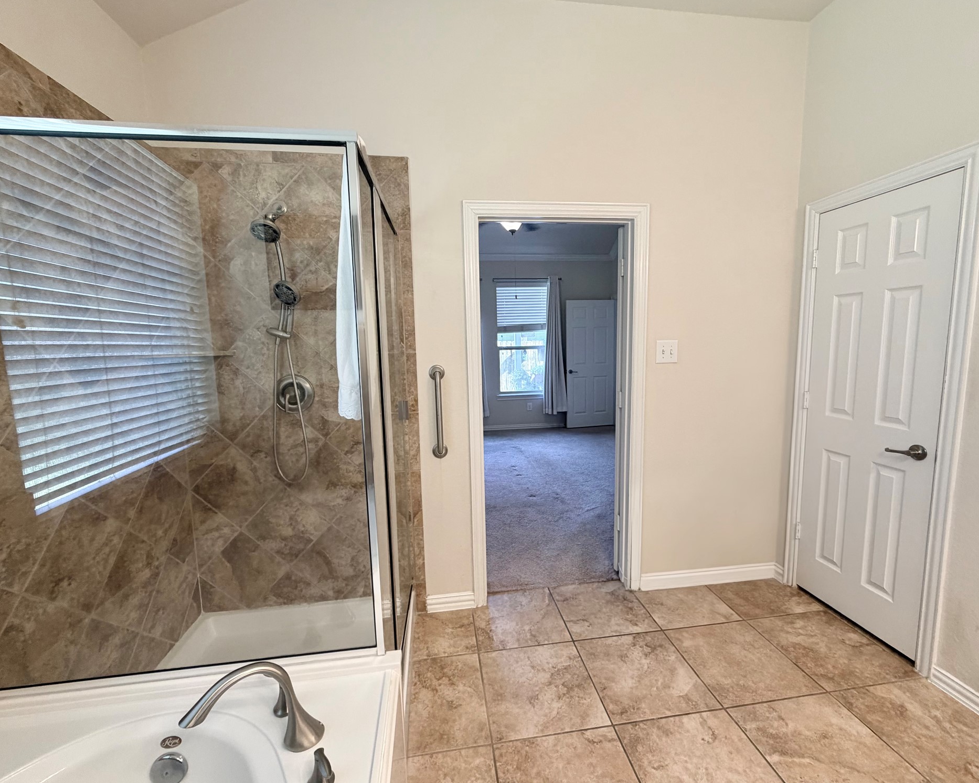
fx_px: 435
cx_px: 495
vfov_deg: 84.0
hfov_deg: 96.8
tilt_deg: -6.5
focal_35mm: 15
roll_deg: +0.9
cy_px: 393
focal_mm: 2.22
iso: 200
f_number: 2.2
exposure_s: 1/60
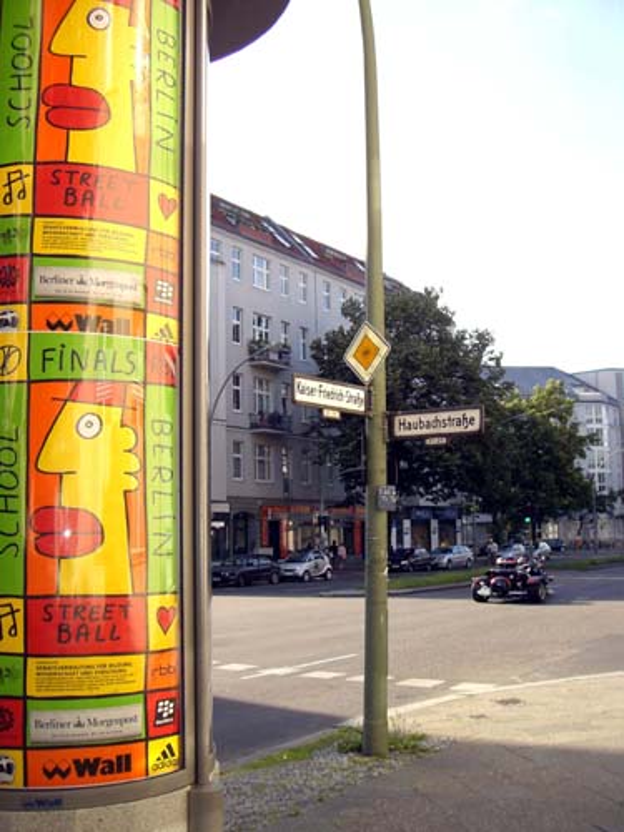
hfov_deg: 37.7
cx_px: 312
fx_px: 913
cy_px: 416
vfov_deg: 49.0
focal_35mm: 38
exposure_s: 1/400
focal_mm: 6.2
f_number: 2.7
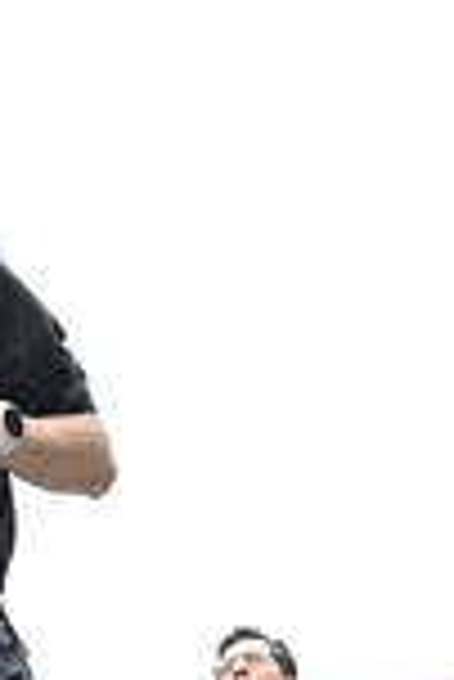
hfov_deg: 12.3
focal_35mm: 111
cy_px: 964
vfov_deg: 17.0
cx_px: 83
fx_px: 2091
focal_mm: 30.5
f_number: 4
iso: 2000
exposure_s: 1/640
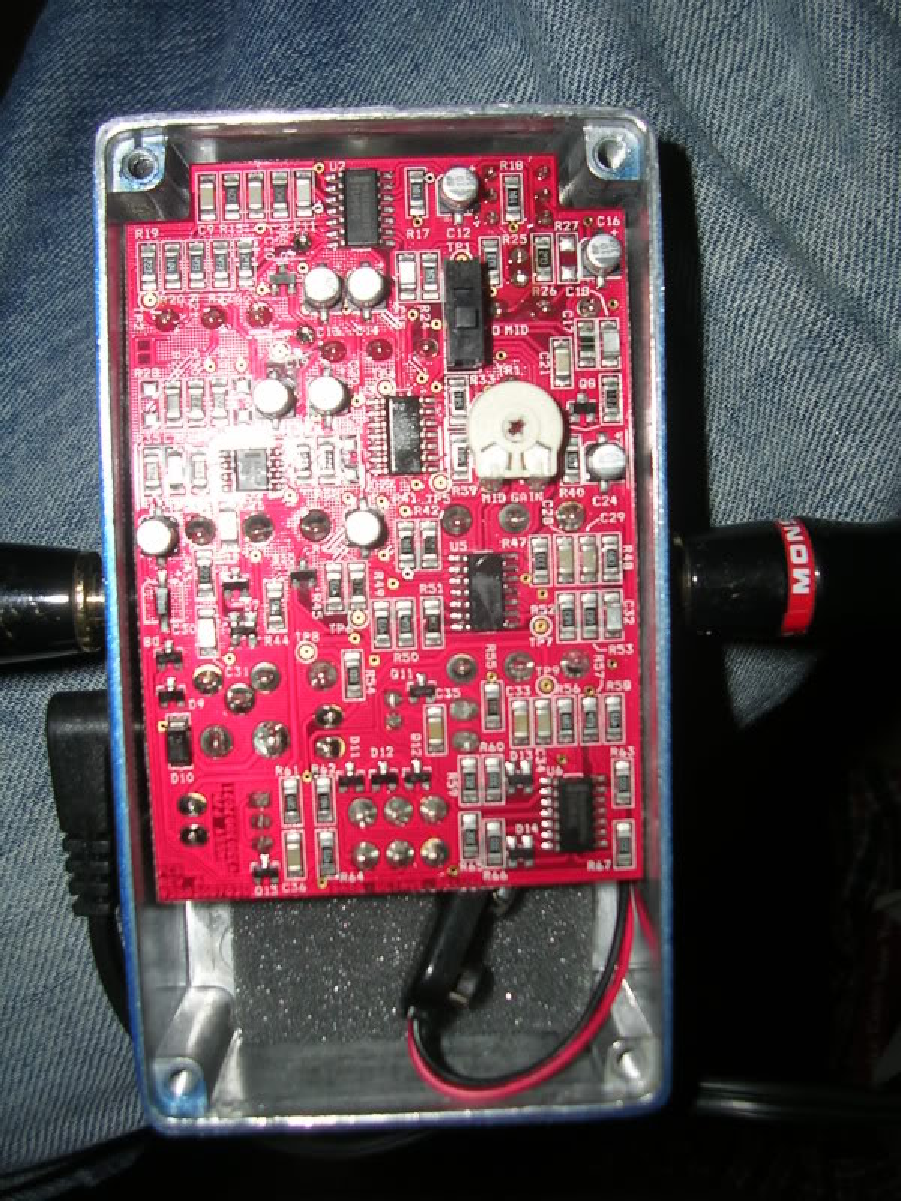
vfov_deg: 49.0
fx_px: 1319
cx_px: 450
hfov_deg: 37.7
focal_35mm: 38
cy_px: 600
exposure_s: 1/60.1
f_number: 2.8
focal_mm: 5.8
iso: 50
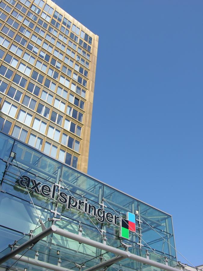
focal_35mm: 36
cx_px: 102
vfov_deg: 51.4
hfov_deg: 39.7
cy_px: 136
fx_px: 281
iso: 50
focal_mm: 9.2
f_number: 6.3
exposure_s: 1/179
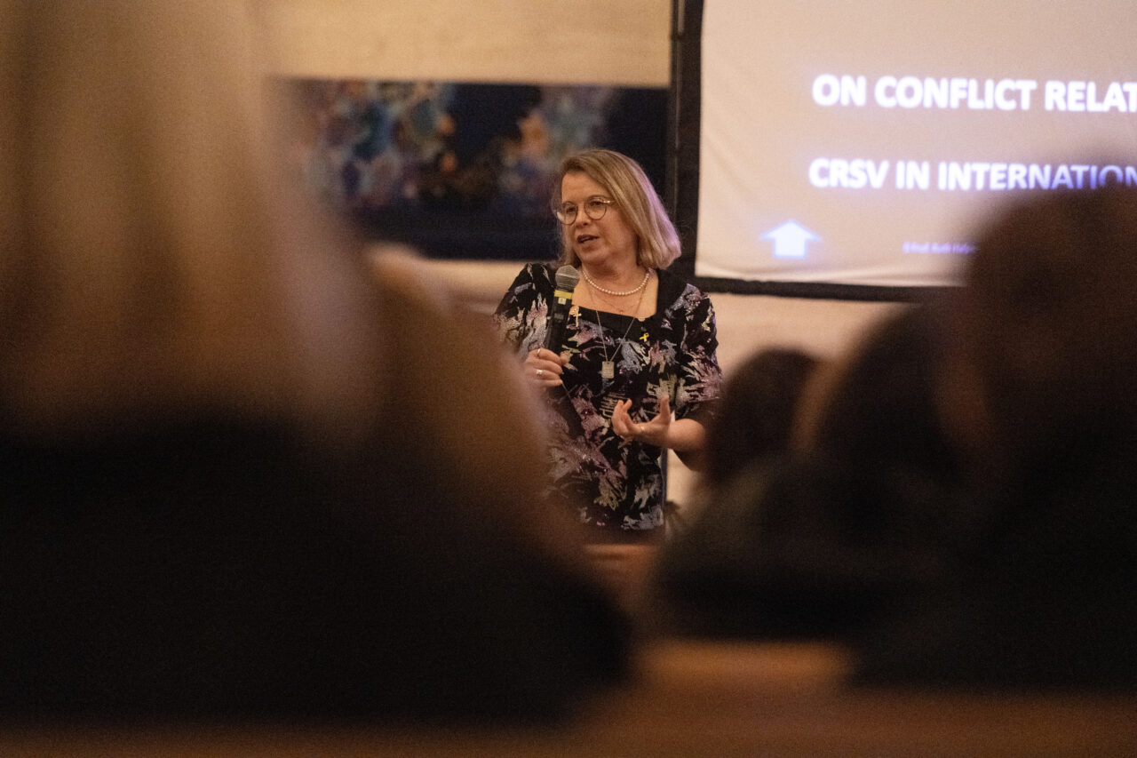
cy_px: 379
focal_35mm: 180
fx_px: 5684
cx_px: 568
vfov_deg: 7.6
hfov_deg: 11.4
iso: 10000
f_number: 2.8
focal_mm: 180
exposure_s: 1/250
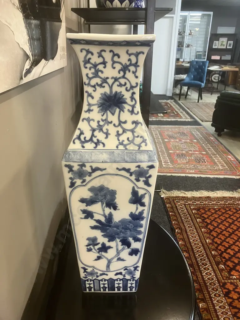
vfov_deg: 63.4
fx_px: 259
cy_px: 160
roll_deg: -1.7
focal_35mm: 28
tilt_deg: -22.1
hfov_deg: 49.7
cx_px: 120
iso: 200
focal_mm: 3.99
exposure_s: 1/50
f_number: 1.8
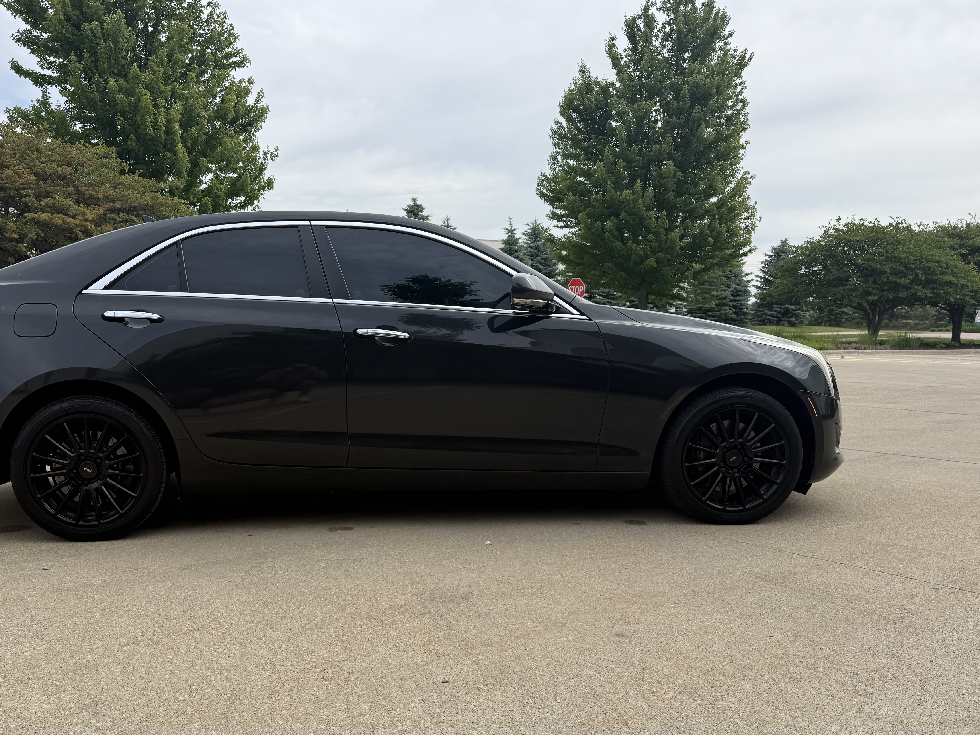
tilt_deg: -7.0
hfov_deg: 57.7
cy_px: 450
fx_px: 878
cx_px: 370
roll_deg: +1.1
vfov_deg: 45.1
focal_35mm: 31
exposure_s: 1/3021
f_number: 1.78
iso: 80
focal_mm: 6.76
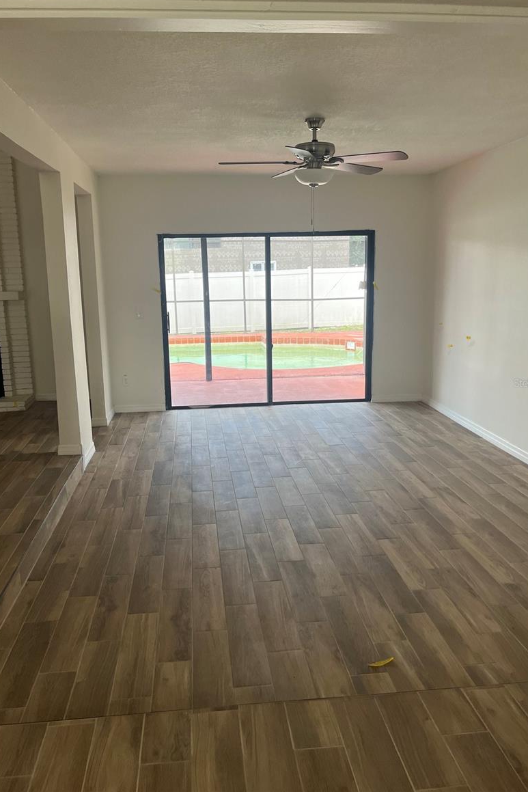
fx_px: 616
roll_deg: +1.5
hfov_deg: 46.4
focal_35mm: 28
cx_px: 255
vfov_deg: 65.5
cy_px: 383
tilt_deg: -11.9
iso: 80
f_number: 1.6
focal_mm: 5.1
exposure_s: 1/121
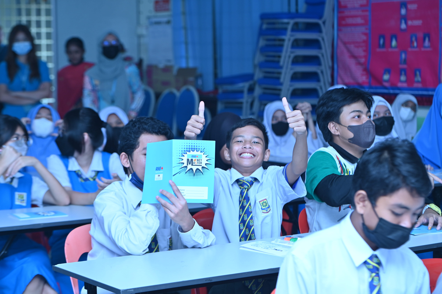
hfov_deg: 21.5
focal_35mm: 95
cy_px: 147
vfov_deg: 14.4
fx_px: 1166
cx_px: 221
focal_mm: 95
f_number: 4.5
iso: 500
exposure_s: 1/125
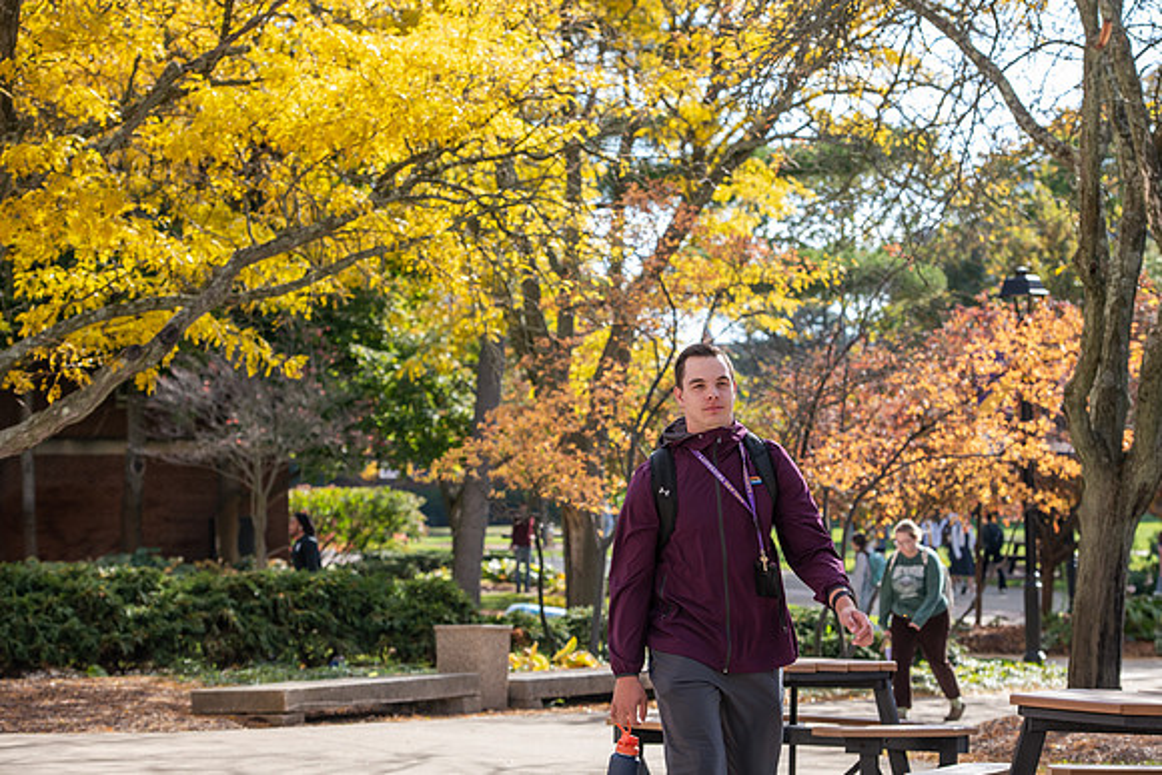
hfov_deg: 21.5
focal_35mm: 95
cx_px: 581
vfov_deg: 14.4
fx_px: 3067
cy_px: 388
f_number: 5.6
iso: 250
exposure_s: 1/320
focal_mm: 95
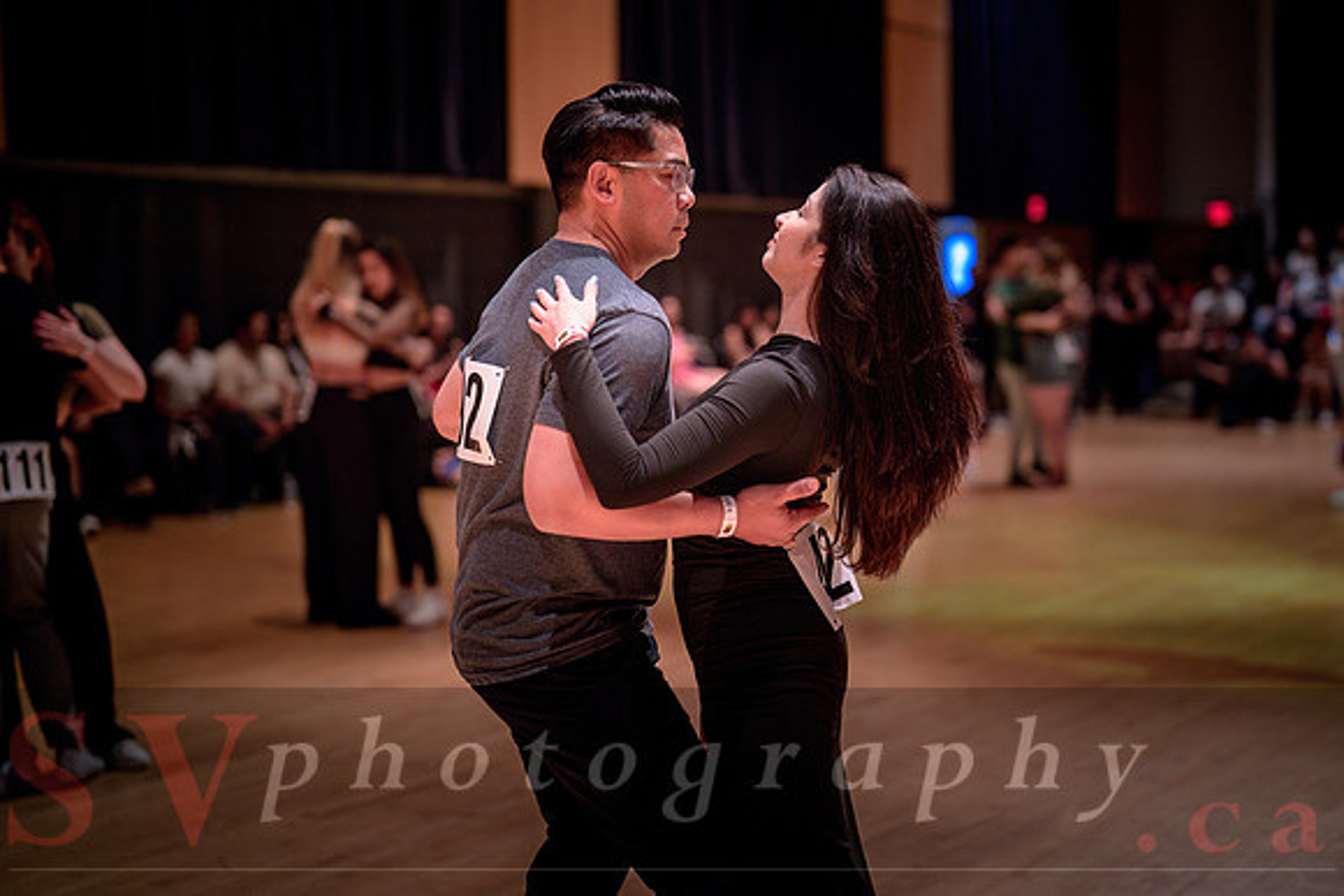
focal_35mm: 59
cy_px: 379
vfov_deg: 23.1
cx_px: 781
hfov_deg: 34.0
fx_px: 2195
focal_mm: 50
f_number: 1.4
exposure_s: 1/250
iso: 1250
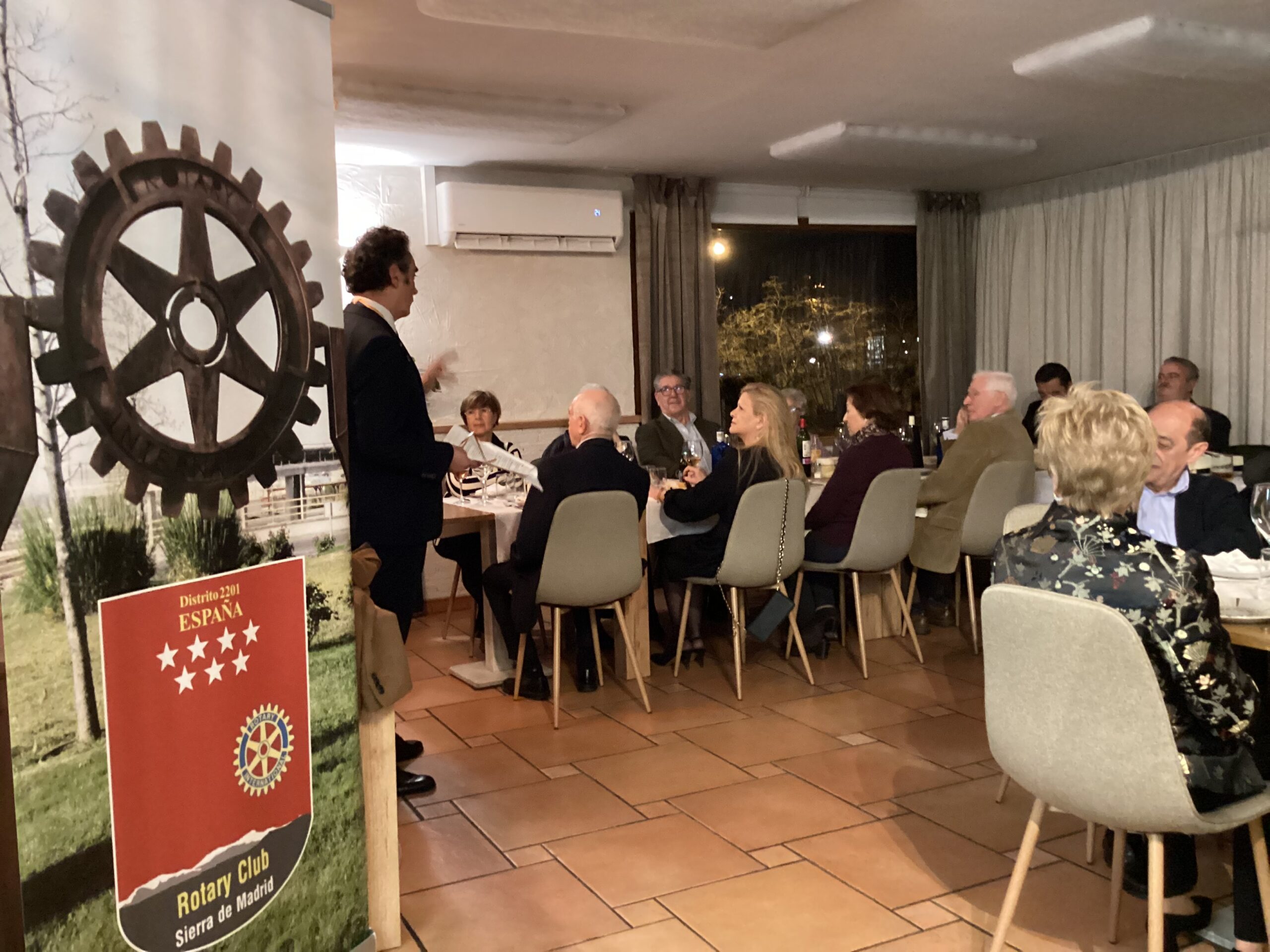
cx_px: 635
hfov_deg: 58.4
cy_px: 476
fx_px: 1137
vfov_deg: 45.4
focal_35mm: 31
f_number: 2.4
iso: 640
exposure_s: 1/20
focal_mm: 3.3
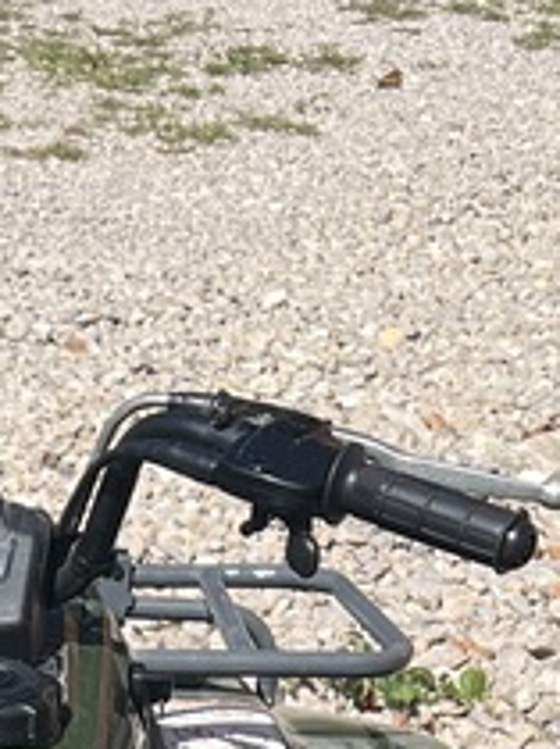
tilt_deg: -33.6
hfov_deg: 11.5
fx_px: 2745
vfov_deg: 13.5
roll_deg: +1.3
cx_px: -71
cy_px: 1455
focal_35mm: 127
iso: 50
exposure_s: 1/4274
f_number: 1.5
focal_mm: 5.7
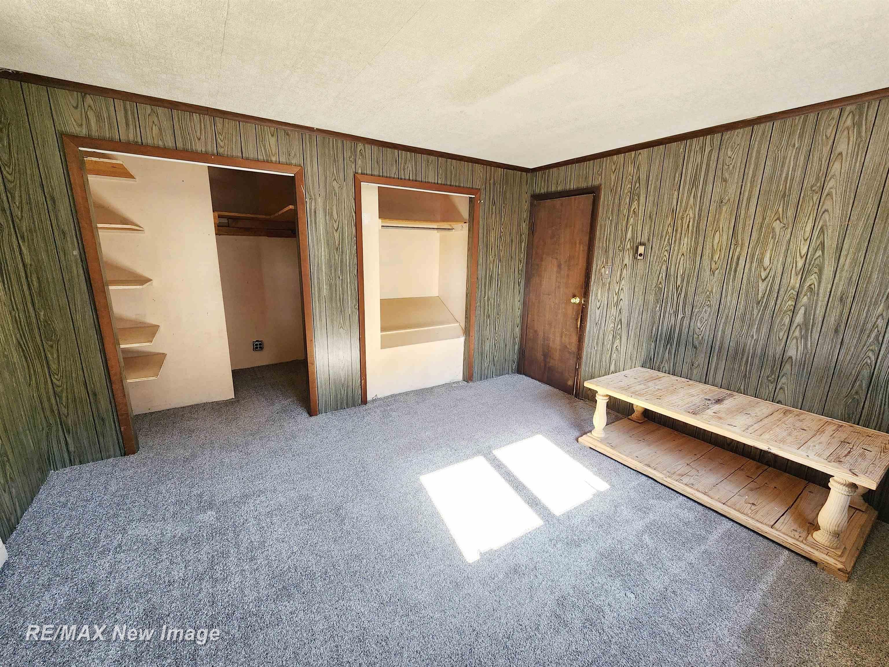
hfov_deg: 106.2
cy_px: 334
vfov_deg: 89.9
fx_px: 334
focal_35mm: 13
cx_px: 444
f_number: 2.2
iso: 160
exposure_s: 1/60
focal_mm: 2.2
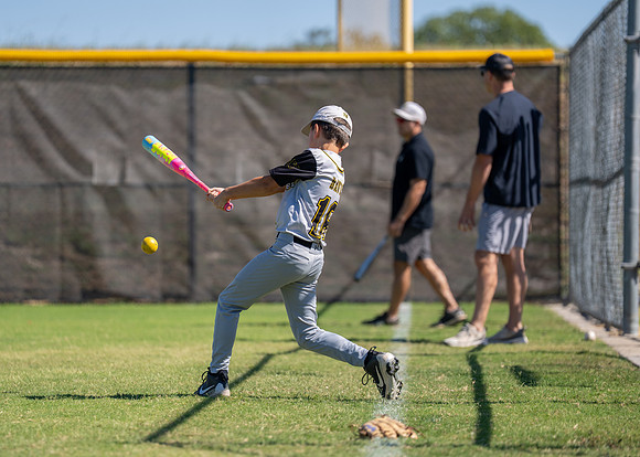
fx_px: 3454
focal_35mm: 190
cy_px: 226
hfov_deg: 10.6
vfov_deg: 7.6
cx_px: 278
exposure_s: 1/2000
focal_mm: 167
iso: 100
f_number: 2.8
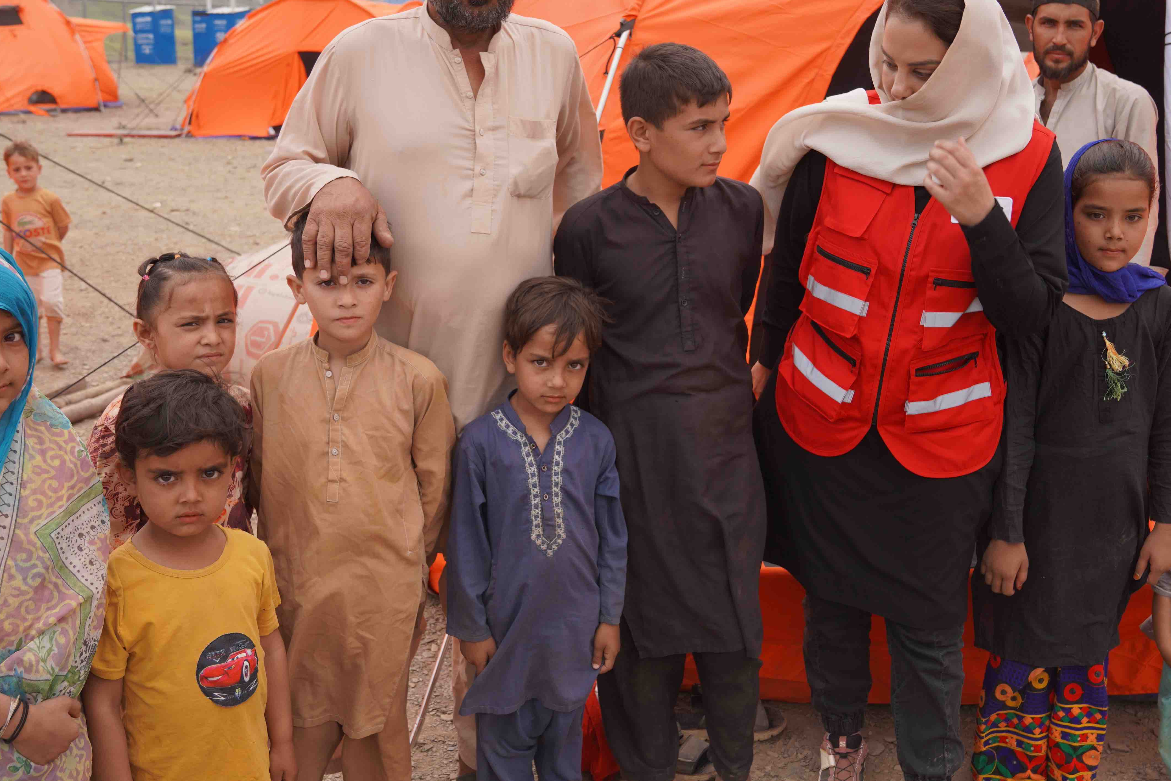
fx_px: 1236
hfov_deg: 50.6
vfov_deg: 34.8
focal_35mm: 38
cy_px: 283
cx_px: 659
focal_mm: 26
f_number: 4
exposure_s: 1/250
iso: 100
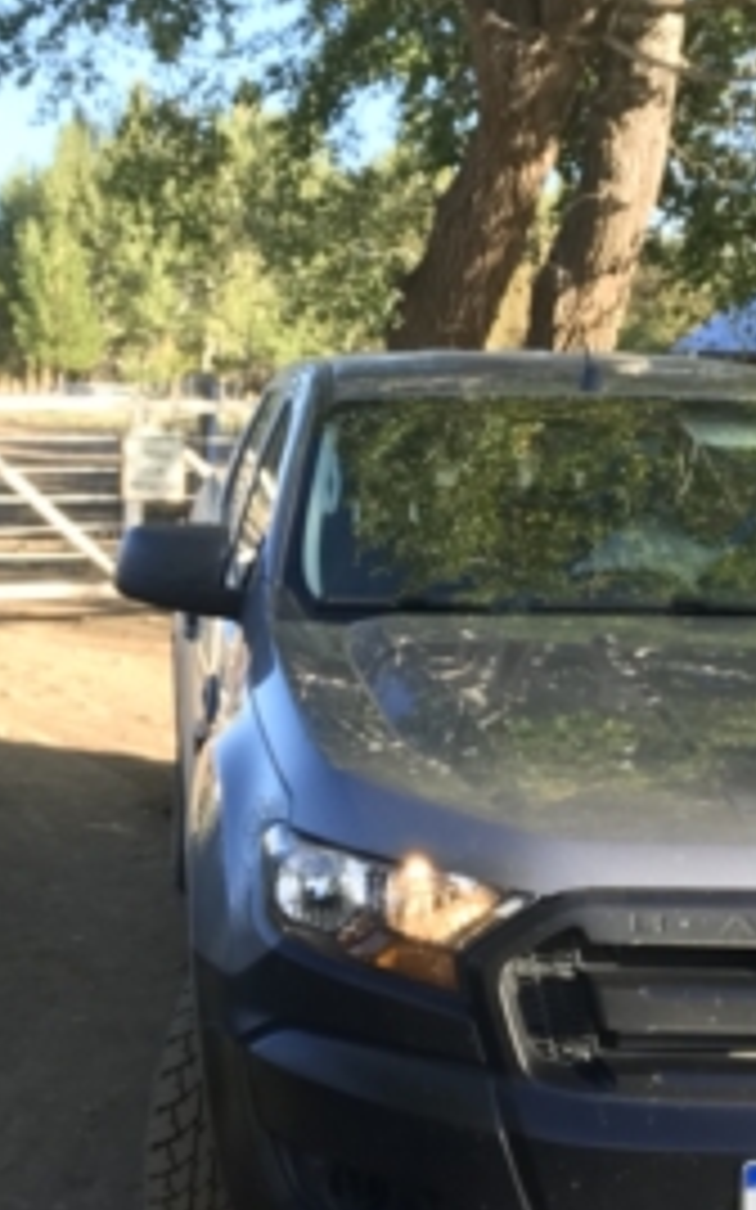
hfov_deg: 20.5
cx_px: 243
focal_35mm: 63
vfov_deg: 32.5
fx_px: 2078
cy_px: 580
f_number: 2.2
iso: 25
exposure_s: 1/101
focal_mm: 2.87
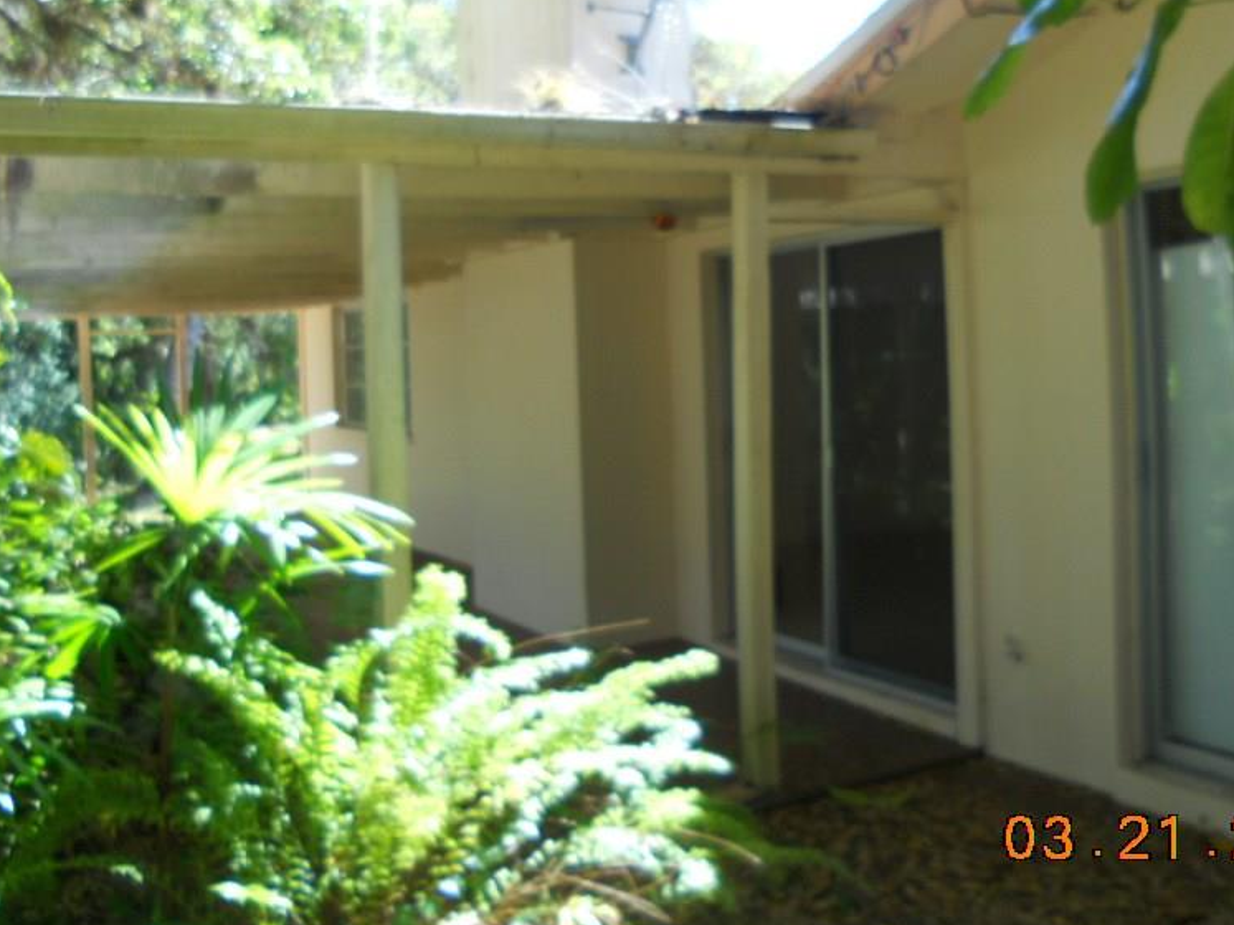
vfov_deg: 38.4
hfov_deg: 50.1
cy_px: 335
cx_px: 603
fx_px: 1319
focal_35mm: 37
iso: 80
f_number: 3.2
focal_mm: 4.9
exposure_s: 1/100
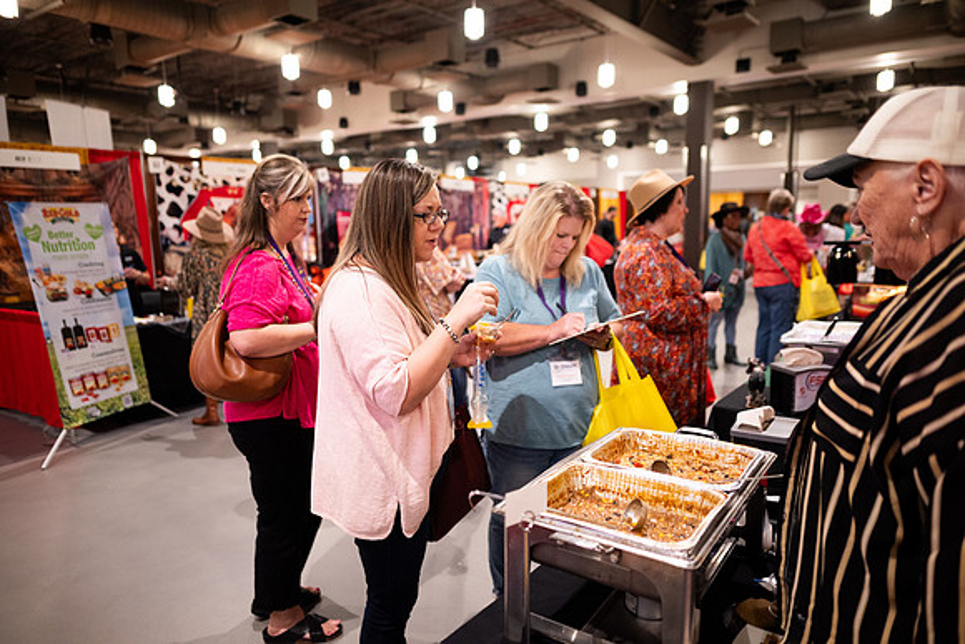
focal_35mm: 24
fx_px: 643
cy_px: 322
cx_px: 482
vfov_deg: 53.2
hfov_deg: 73.7
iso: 1250
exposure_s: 1/200
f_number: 1.8
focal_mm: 24
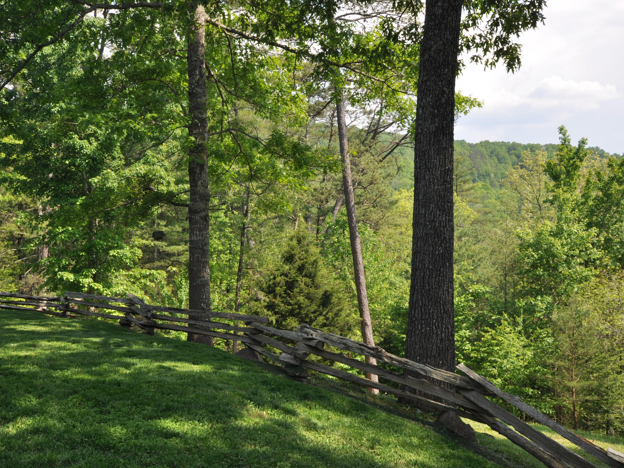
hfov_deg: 46.8
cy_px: 232
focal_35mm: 40
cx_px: 318
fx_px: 721
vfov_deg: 36.0
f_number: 9
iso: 200
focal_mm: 24
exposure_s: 1/200
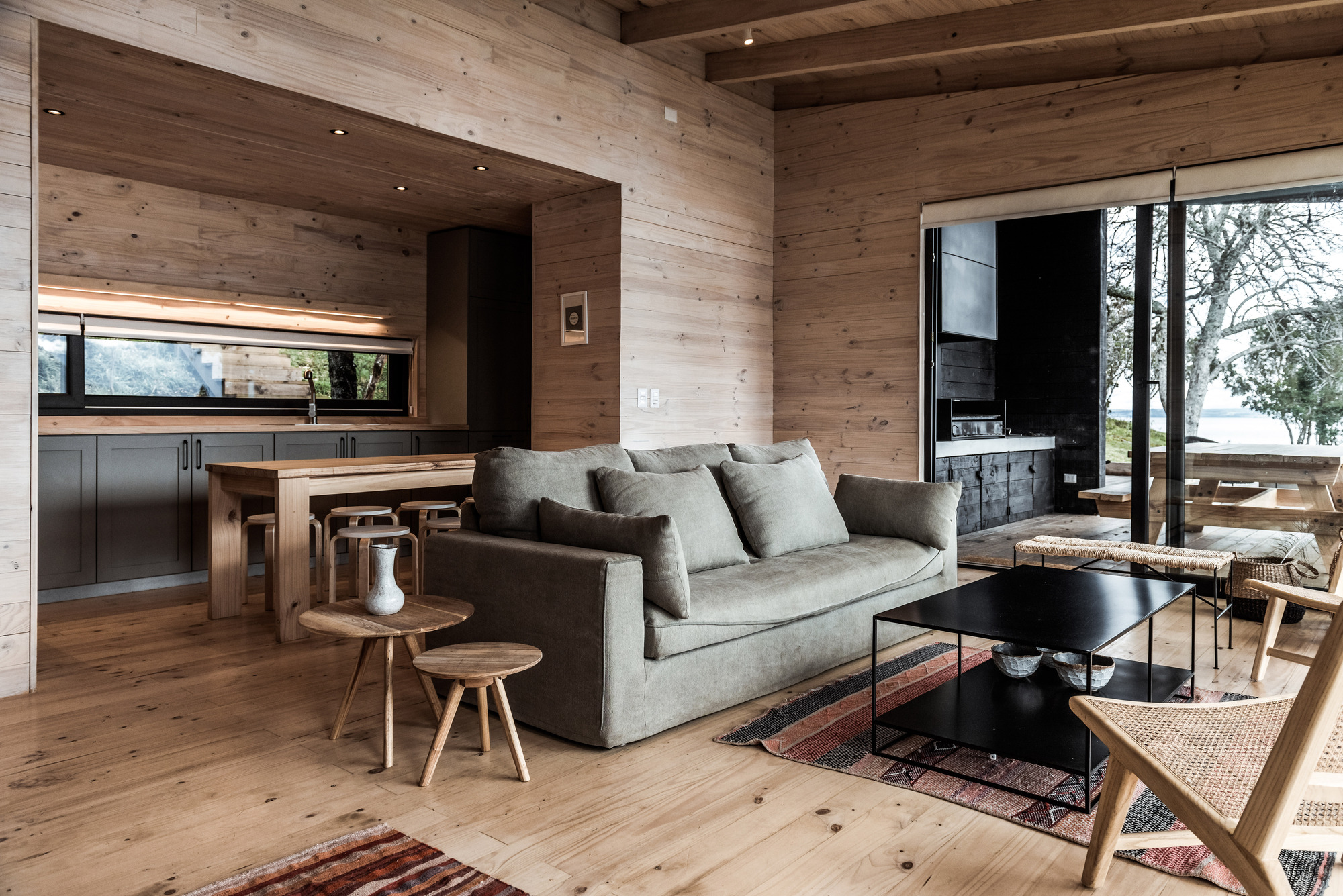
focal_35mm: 24
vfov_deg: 53.2
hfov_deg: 73.7
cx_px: 672
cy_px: 448
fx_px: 896
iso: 500
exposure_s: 1/200
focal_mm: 24
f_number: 5.6
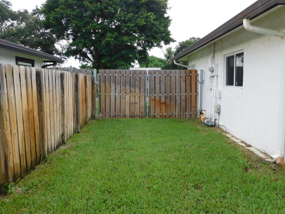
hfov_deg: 60.0
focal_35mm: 30
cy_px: 103
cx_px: 144
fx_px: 247
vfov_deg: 46.8
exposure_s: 1/80
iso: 125
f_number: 3.2
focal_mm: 4.9
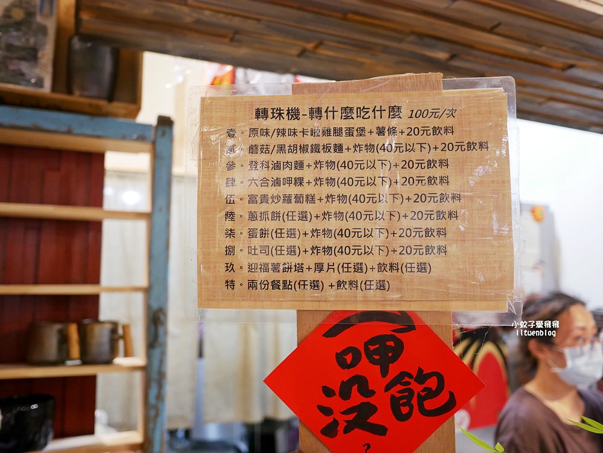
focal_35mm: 28
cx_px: 302
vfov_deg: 49.8
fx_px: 488
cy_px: 226
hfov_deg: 63.4
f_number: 2.5
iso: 800
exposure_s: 1/60
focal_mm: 14
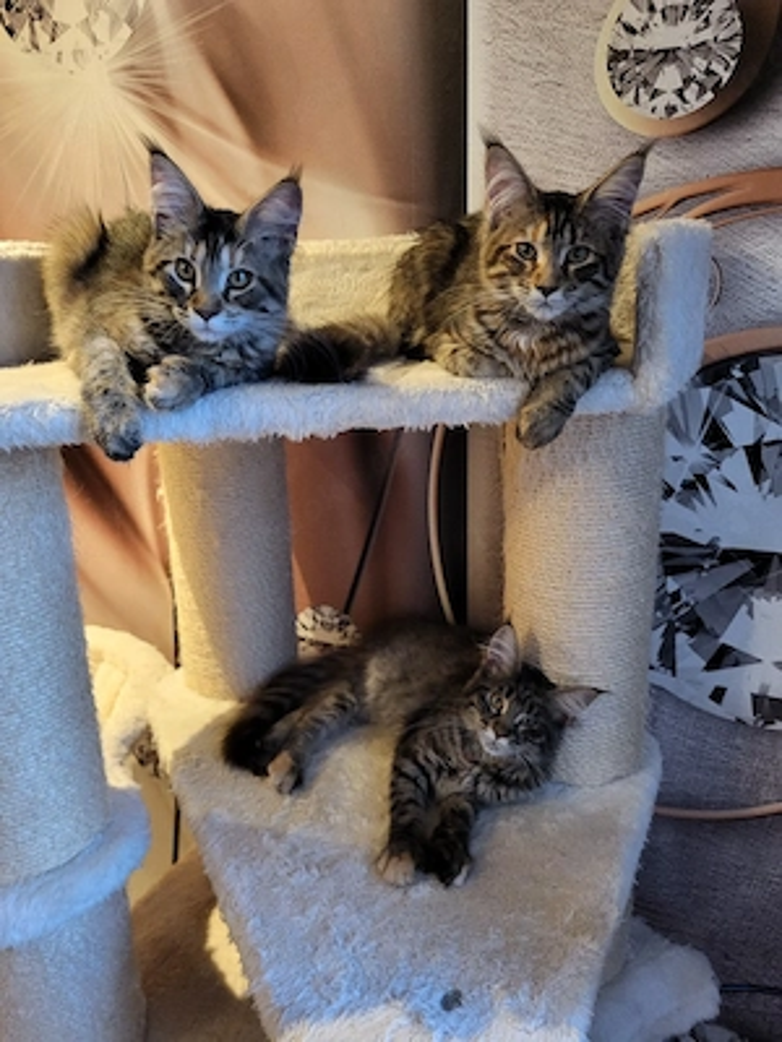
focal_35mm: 26
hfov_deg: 53.1
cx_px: 391
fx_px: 783
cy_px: 521
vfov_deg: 67.3
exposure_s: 1/50.3
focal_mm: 5.4
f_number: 1.8
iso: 500
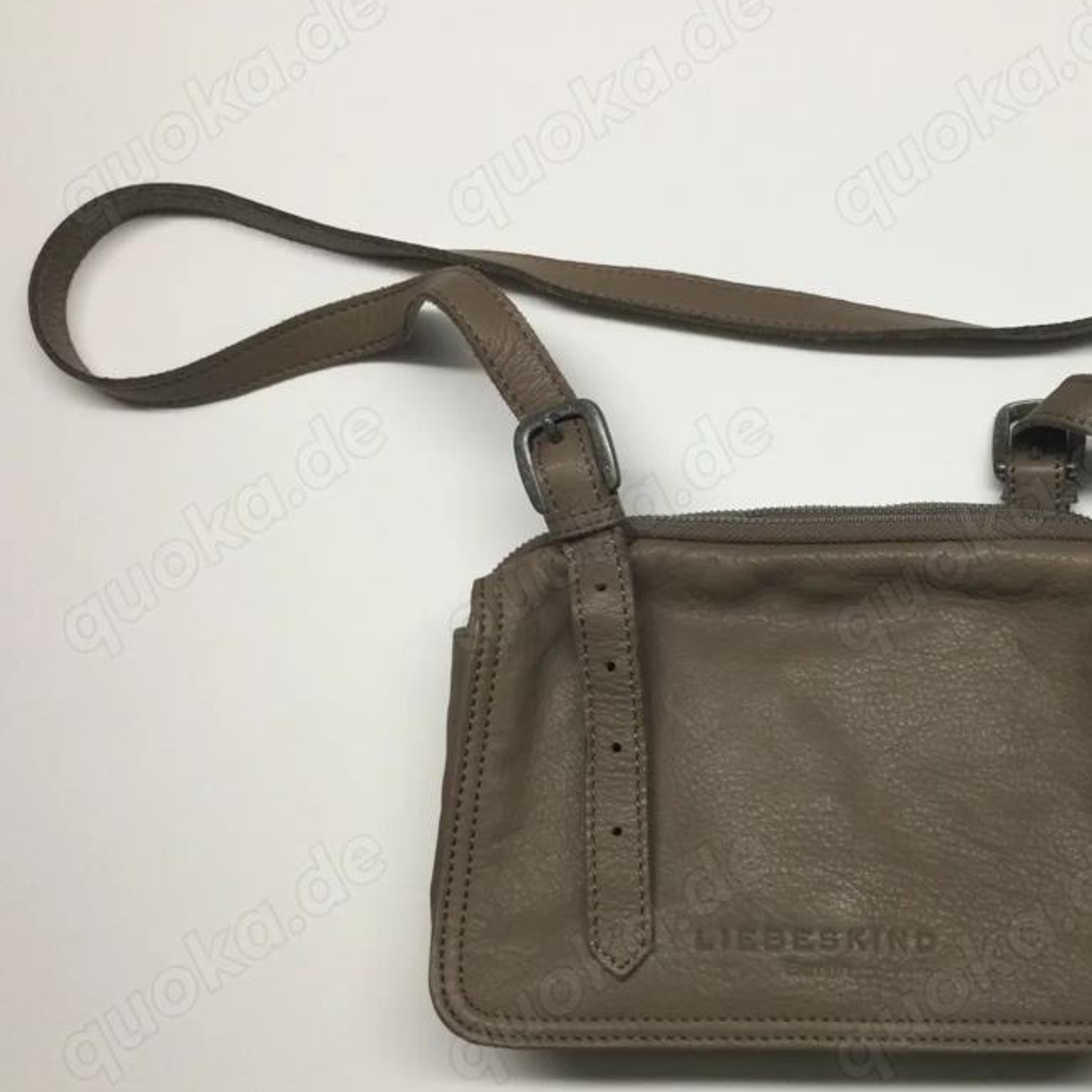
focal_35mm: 42
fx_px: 1499
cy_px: 551
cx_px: 811
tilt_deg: -83.1
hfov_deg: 39.0
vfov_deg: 40.0
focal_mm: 3.3
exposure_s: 1/33
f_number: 2.4
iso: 32
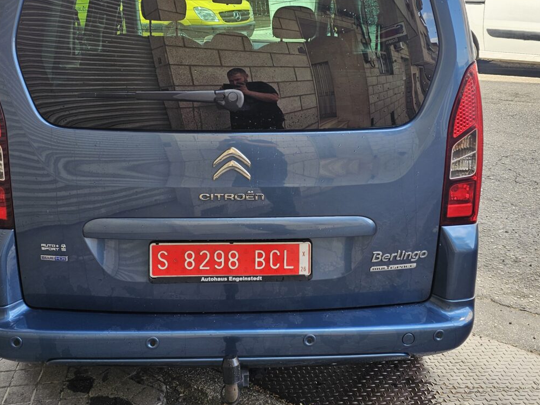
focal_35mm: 37
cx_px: 250
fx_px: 577
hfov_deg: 50.1
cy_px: 162
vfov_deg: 38.5
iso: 12
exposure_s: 1/100
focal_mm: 6.3
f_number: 1.7
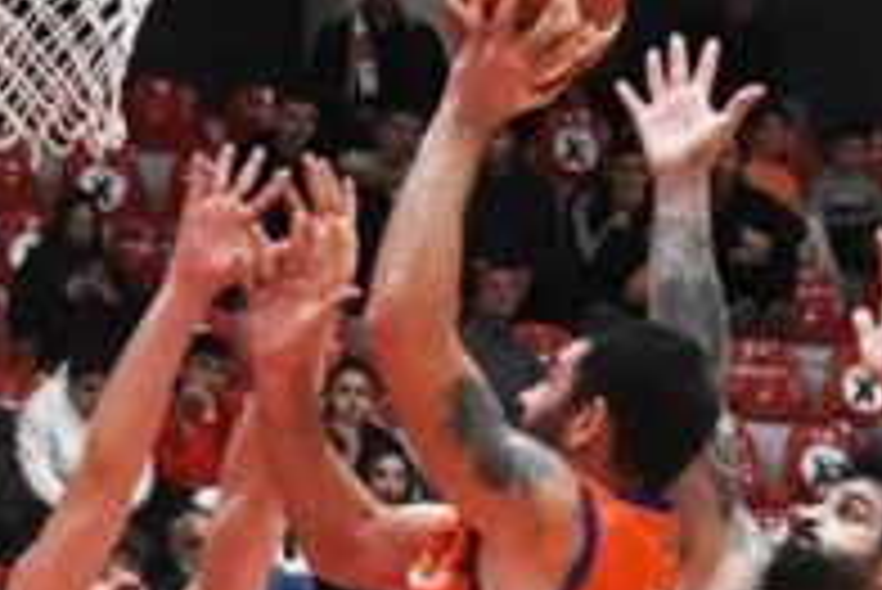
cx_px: 392
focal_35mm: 270
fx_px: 6620
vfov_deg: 5.1
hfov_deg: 7.6
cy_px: 536
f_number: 4.8
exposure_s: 1/2000
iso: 6400
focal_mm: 46
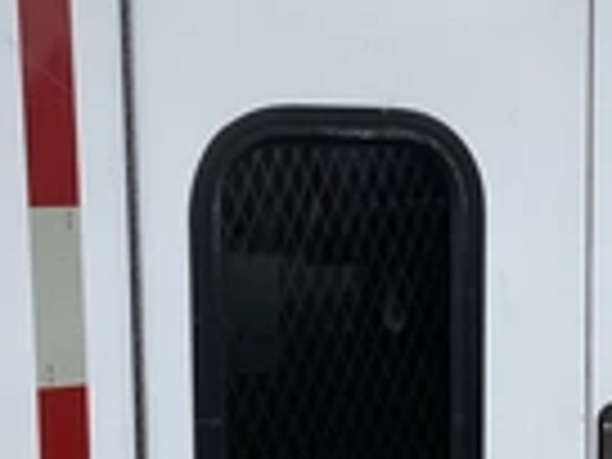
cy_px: 351
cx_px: 396
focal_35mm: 85
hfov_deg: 22.9
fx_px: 1503
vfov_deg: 17.3
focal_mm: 3
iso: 25
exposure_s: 1/1412
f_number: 1.8
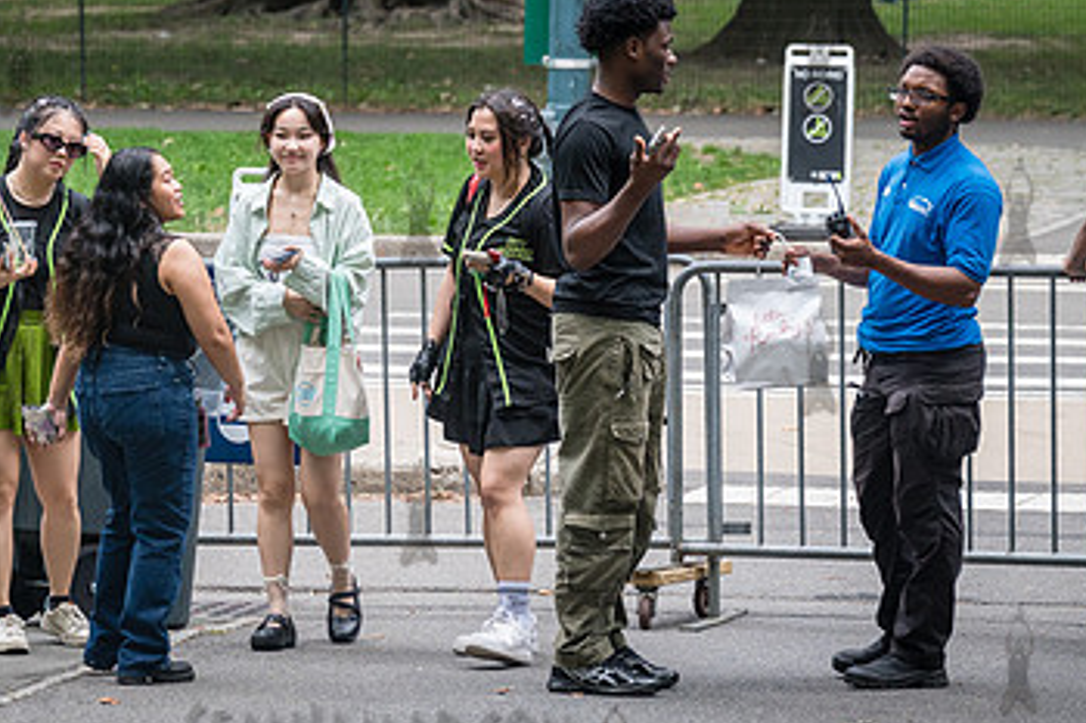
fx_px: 6271
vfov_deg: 6.6
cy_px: 211
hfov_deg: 9.9
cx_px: 416
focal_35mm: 208
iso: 1250
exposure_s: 1/320
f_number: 4.5
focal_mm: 123
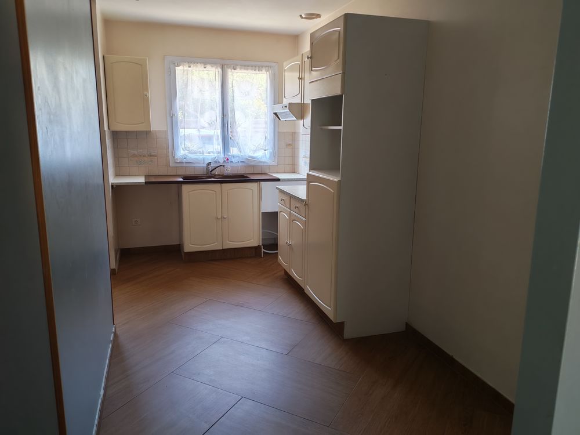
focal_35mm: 27
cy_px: 218
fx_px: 452
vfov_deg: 51.4
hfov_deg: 65.3
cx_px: 290
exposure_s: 1/100
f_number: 1.9
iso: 250
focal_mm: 6.12
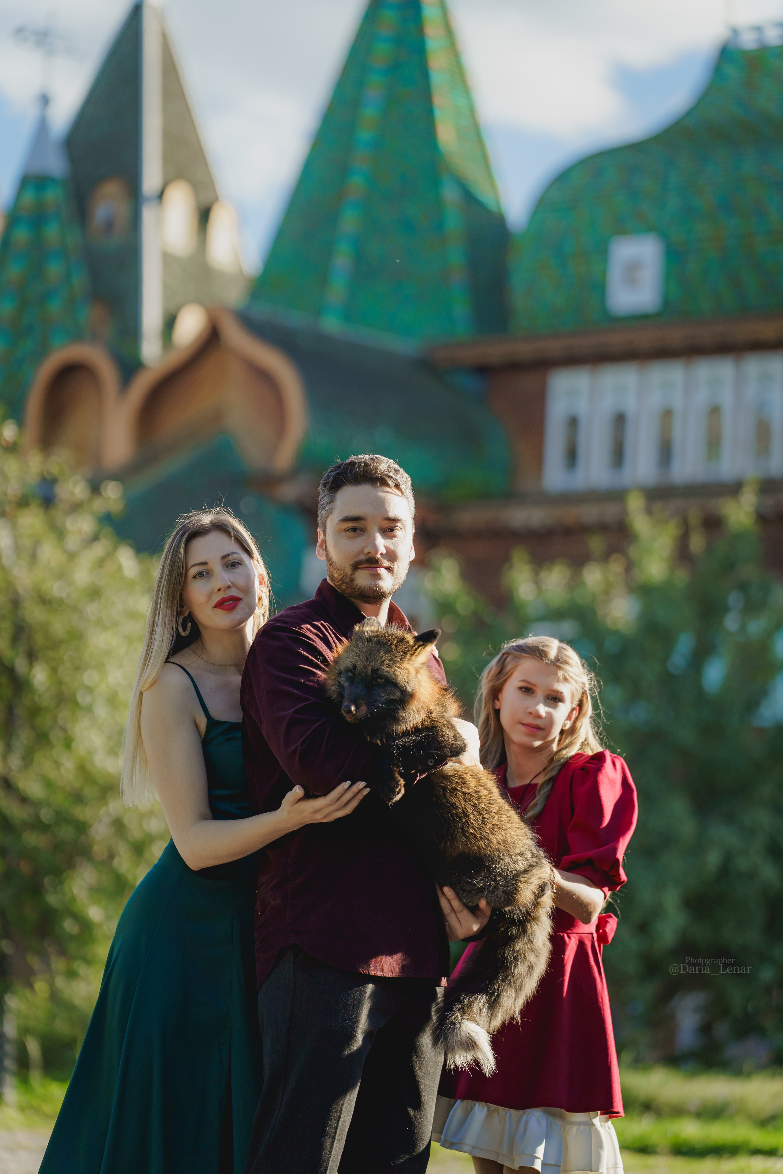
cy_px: 587
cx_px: 392
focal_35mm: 126
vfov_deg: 16.3
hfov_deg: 10.9
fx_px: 4094
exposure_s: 1/1600
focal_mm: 125.5
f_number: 2.8
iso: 320
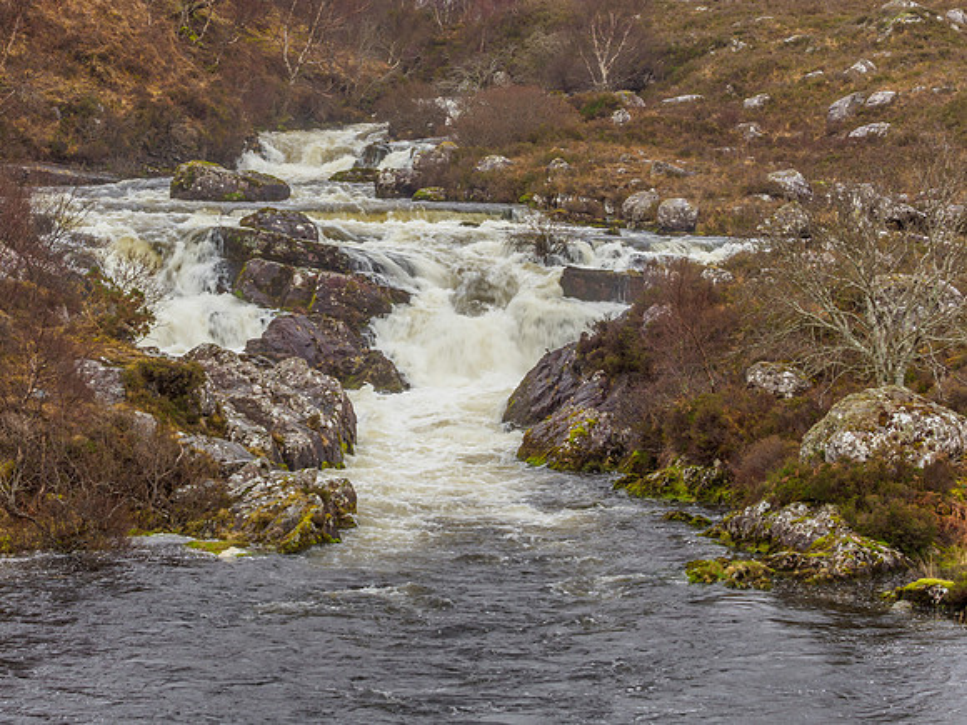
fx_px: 3697
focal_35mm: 132
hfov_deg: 14.9
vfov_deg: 11.2
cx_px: 367
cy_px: 264
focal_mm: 52
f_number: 11
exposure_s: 1/25
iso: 200
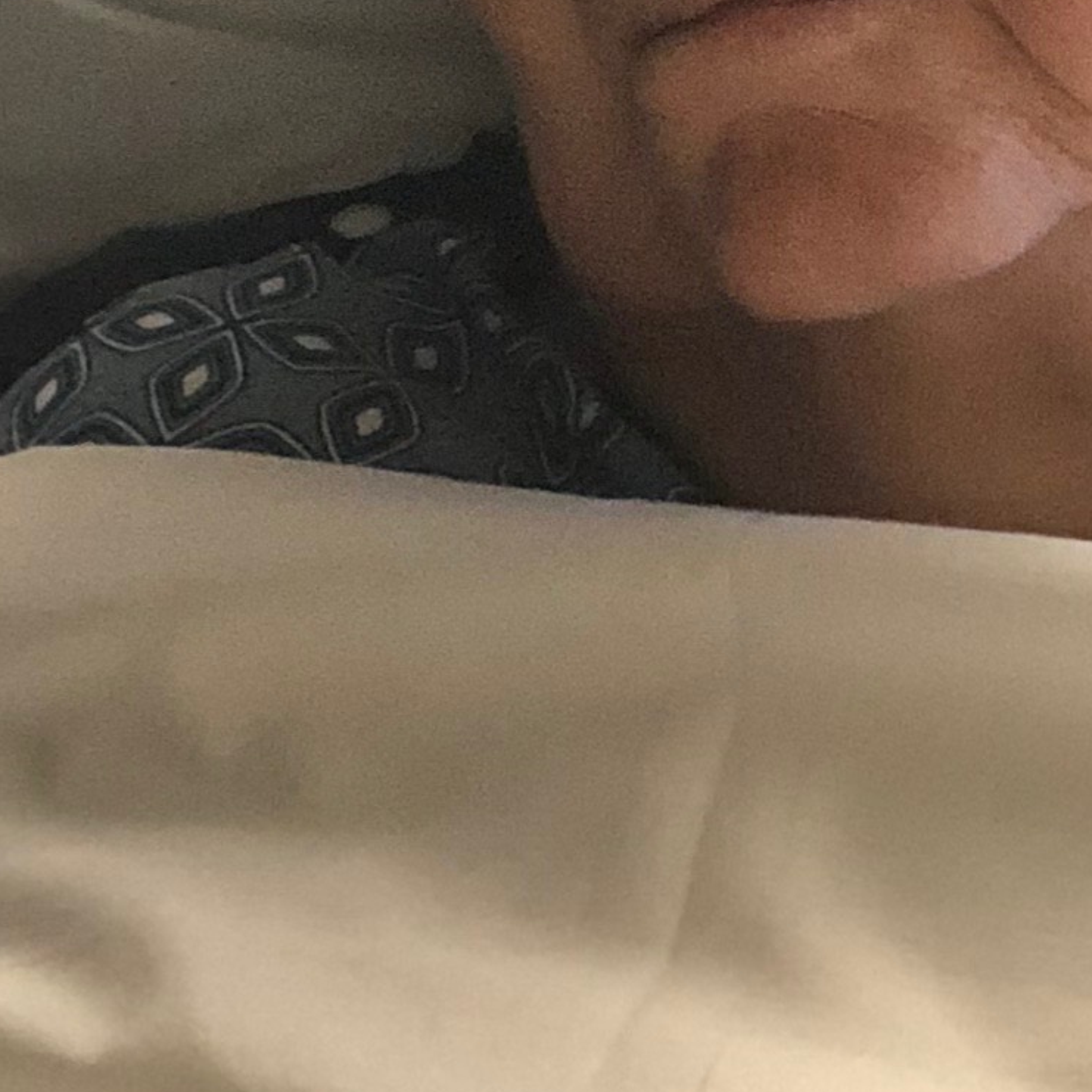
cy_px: -892
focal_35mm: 250
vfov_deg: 6.8
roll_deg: +1.1
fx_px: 8923
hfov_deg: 7.0
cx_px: 256
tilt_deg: -13.9
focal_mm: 6
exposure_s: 1/12
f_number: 2.4
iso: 160
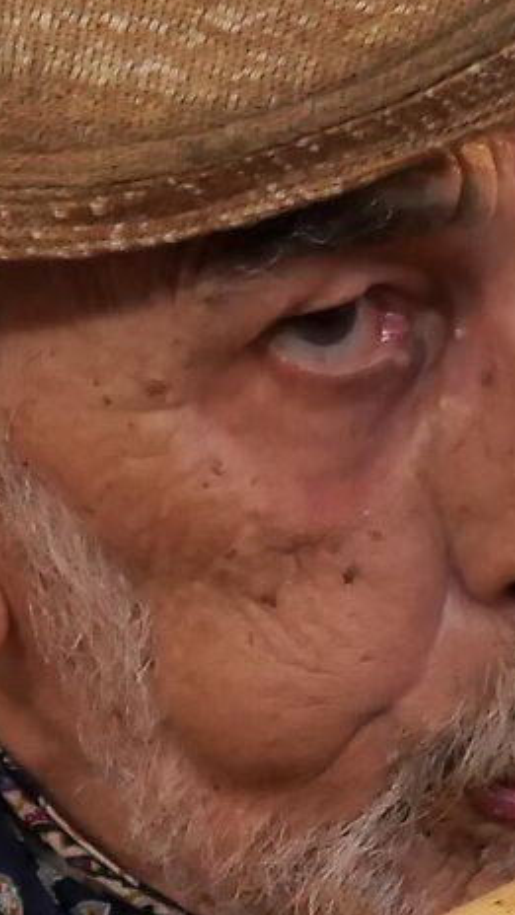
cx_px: 126
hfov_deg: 6.0
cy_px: 1451
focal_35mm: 203
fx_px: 4928
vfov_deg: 10.2
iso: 1250
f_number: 3.9
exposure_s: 1/60
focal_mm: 18
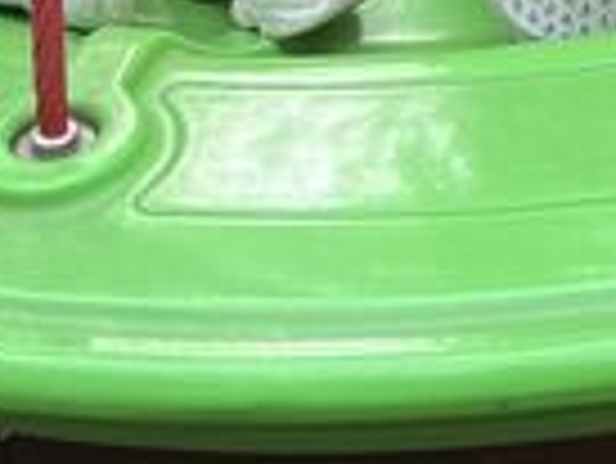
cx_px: 544
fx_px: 2707
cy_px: -725
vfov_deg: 8.7
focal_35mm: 152
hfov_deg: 12.9
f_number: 1.5
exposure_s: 1/526
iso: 50
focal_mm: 5.7
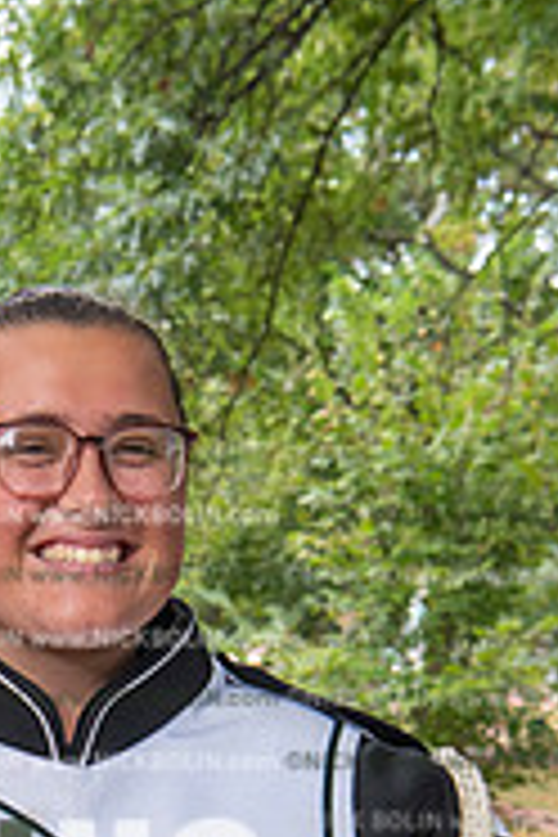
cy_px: 945
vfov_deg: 17.7
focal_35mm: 111
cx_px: 72
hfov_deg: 12.3
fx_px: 2581
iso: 500
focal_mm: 46
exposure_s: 1/100
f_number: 8
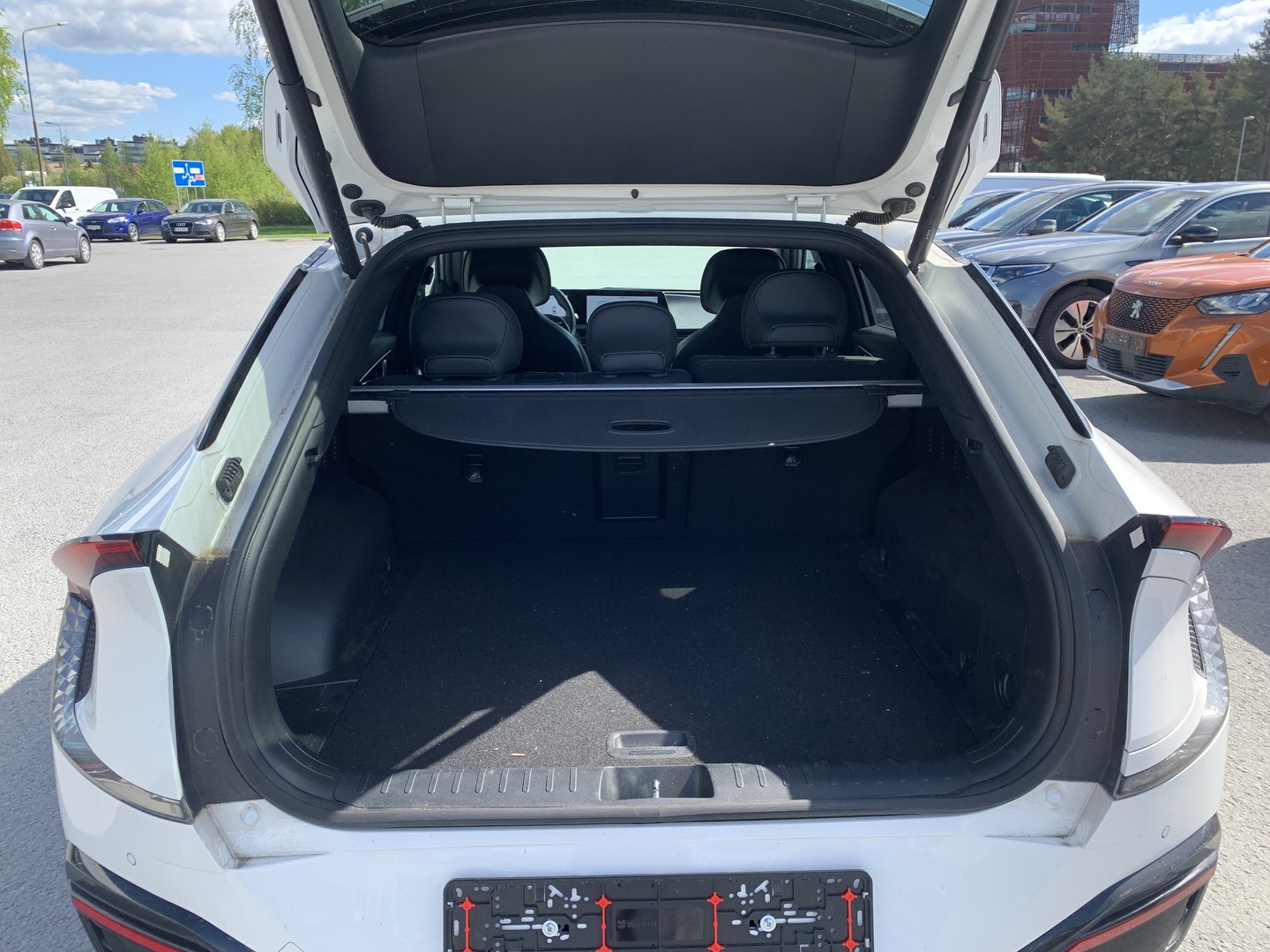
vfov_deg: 53.1
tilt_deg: -15.1
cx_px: 635
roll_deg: -0.1
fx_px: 954
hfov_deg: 67.3
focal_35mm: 26
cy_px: 476
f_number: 1.8
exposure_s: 1/623
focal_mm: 4.25
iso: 25
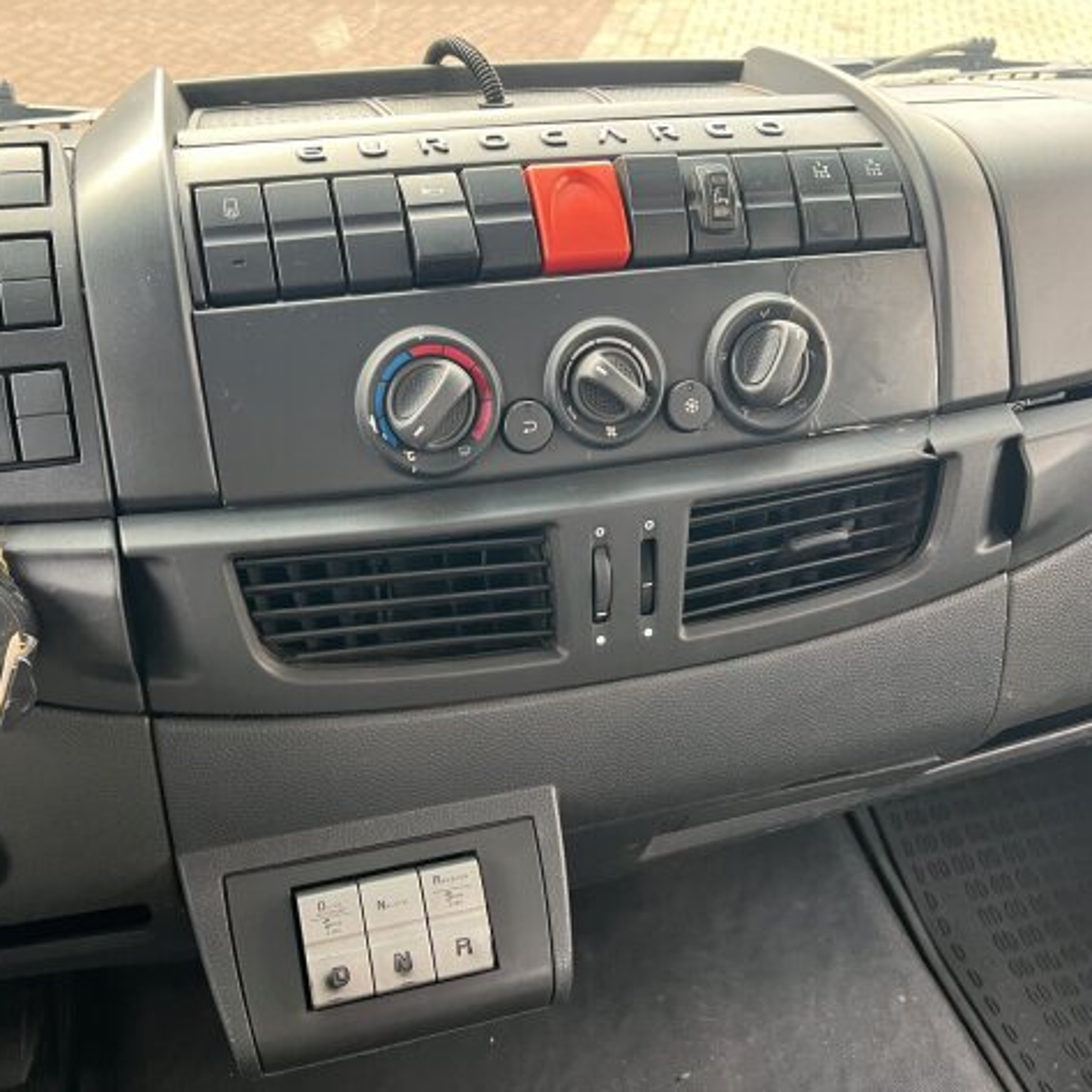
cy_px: 544
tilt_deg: -42.0
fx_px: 1106
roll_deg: -5.1
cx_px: 468
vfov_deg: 52.5
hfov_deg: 52.3
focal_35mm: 31
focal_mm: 5.7
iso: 200
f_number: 1.5
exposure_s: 1/60
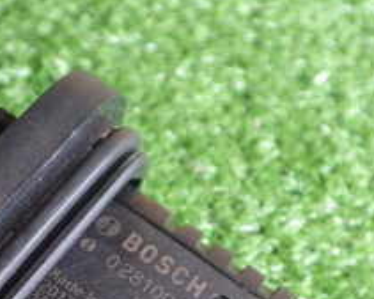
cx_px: 122
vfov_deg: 17.2
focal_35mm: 86
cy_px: 338
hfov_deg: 22.1
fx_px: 952
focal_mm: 5.5
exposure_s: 1/45
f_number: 2.3
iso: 250
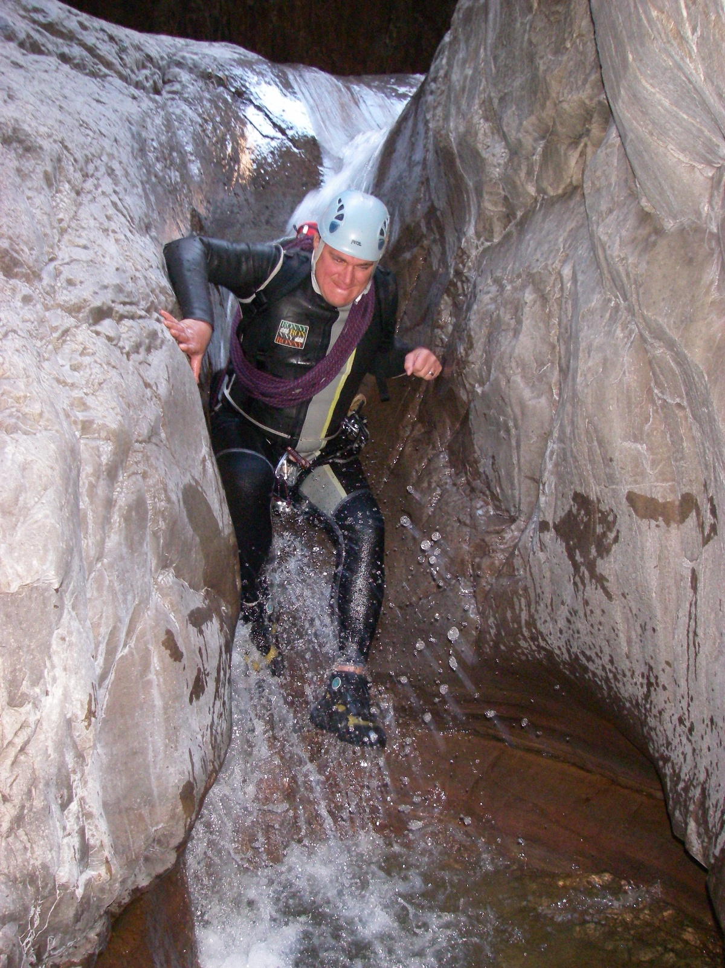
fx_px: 1062
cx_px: 362
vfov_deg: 49.0
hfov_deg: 37.7
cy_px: 484
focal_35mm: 38
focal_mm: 6.3
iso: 400
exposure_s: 1/40
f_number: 3.3
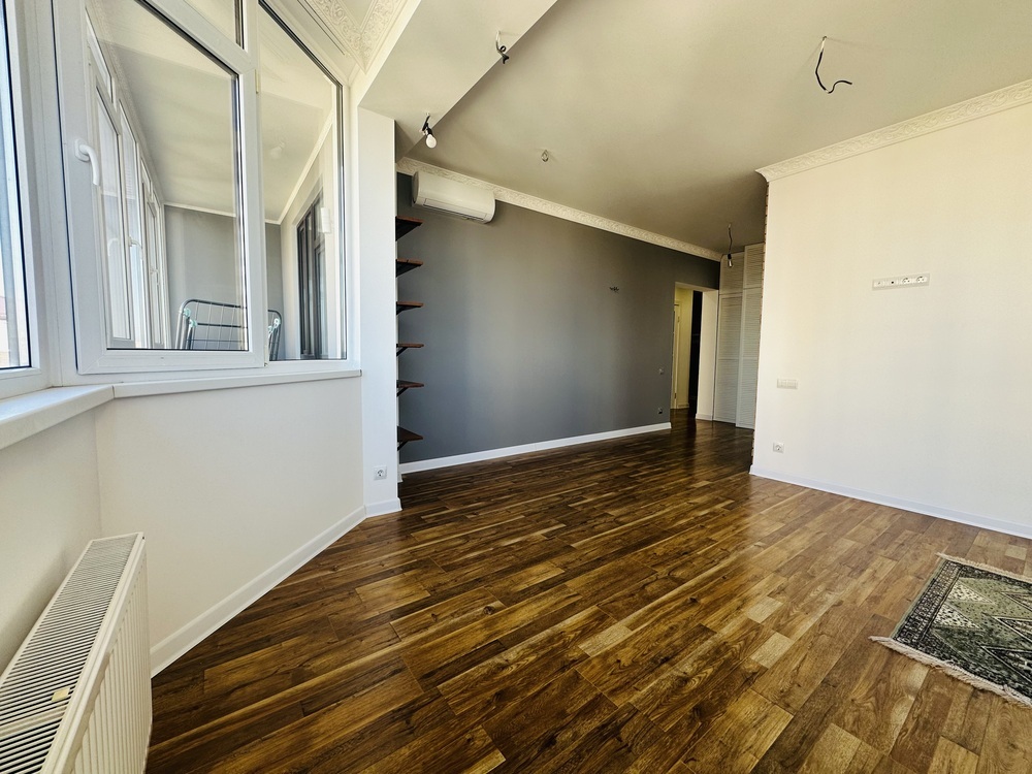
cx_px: 516
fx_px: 417
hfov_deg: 102.1
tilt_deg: -4.5
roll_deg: -0.8
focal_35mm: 14
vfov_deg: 85.7
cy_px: 387
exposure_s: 1/99
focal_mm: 2.22
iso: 64
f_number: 2.2
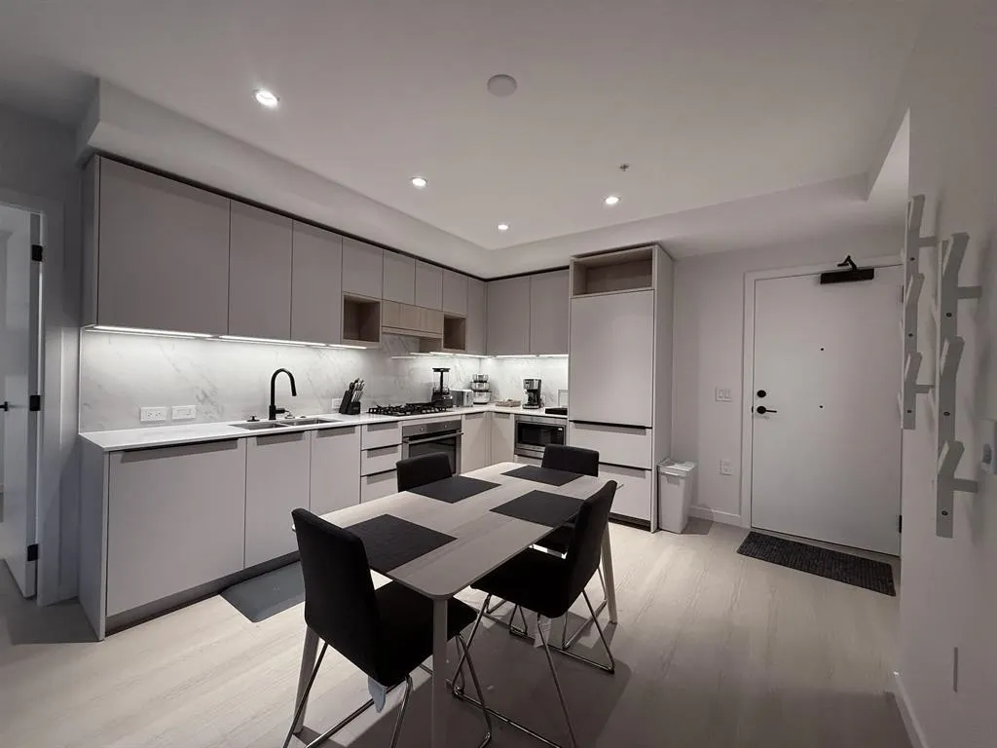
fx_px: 403
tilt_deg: +0.3
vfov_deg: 85.7
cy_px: 374
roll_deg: -0.7
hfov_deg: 102.1
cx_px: 498
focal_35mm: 14
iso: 320
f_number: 2.2
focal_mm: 2.22
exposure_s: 1/120
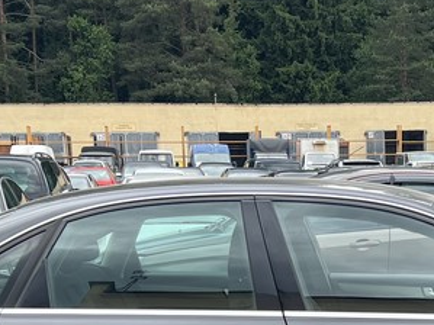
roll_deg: +2.0
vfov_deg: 15.8
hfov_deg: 21.7
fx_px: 1115
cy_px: 419
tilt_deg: -11.3
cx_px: 366
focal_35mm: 89
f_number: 1.5
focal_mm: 5.7
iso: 50
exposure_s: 1/410
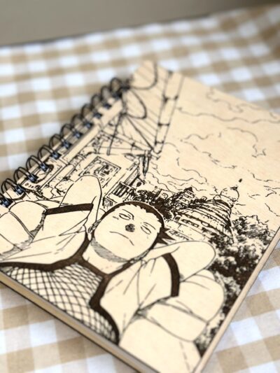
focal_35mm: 48
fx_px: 517
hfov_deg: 30.3
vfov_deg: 39.6
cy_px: 186
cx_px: 140
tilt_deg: -50.4
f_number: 1.78
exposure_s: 1/301
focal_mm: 6.86
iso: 80
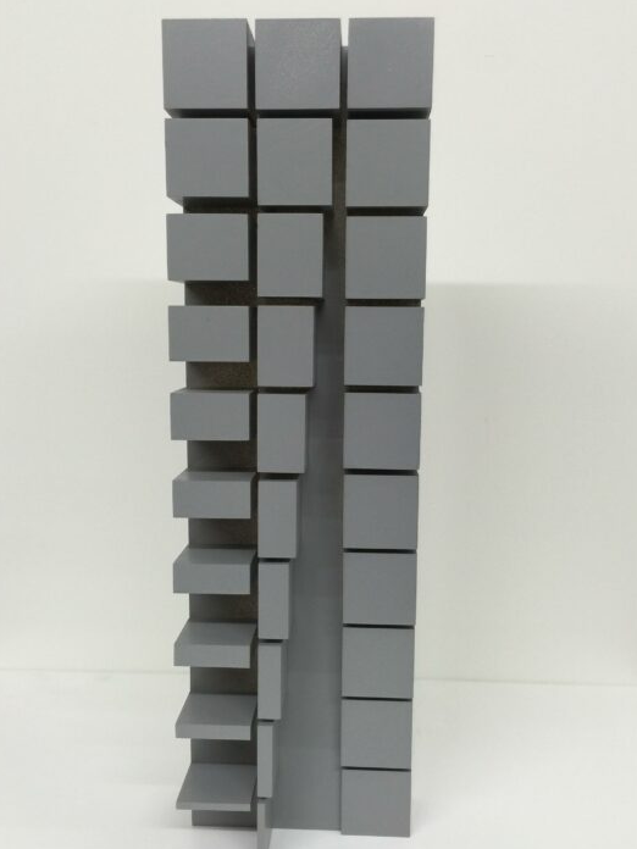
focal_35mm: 32
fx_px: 785
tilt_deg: -6.1
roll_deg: -0.9
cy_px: 444
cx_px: 318
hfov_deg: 44.2
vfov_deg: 56.8
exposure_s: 1/33
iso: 64
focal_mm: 4.15
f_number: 2.2
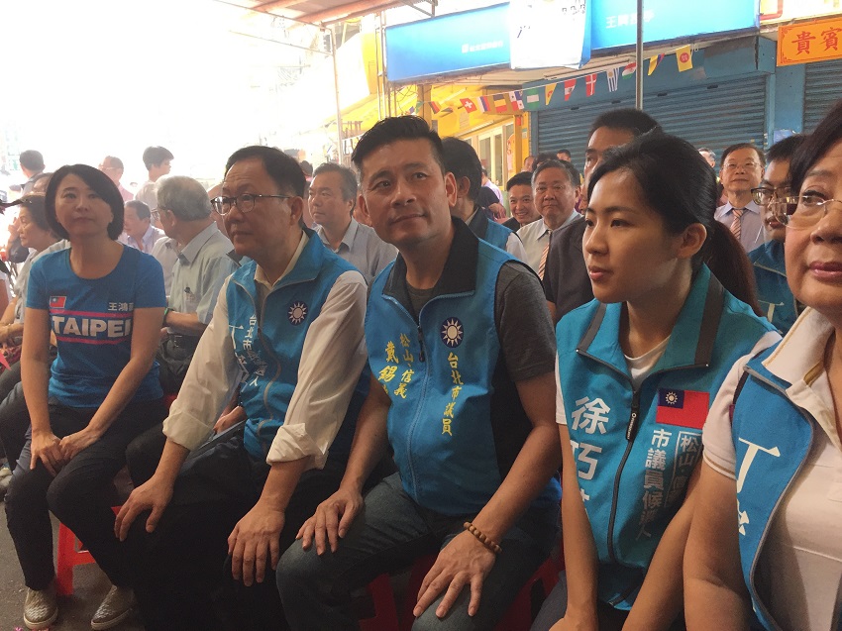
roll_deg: -0.1
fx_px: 705
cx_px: 421
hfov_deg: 61.7
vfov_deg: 48.2
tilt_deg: -9.3
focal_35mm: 29
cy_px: 316
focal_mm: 4.15
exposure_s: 1/30
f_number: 2.2
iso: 40
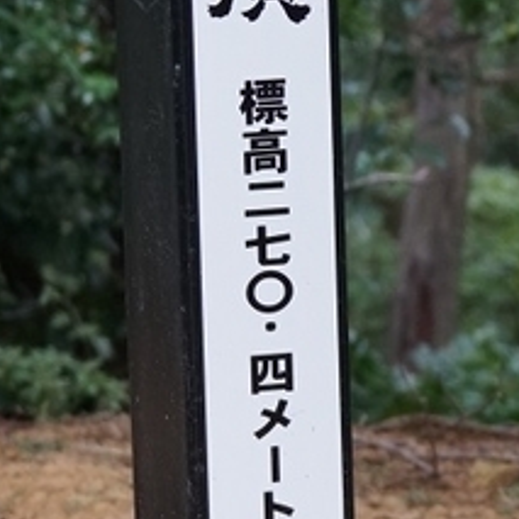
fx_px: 5248
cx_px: 156
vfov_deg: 5.7
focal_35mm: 309
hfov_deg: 5.7
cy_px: 356
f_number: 5
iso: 1000
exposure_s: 1/160
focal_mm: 43
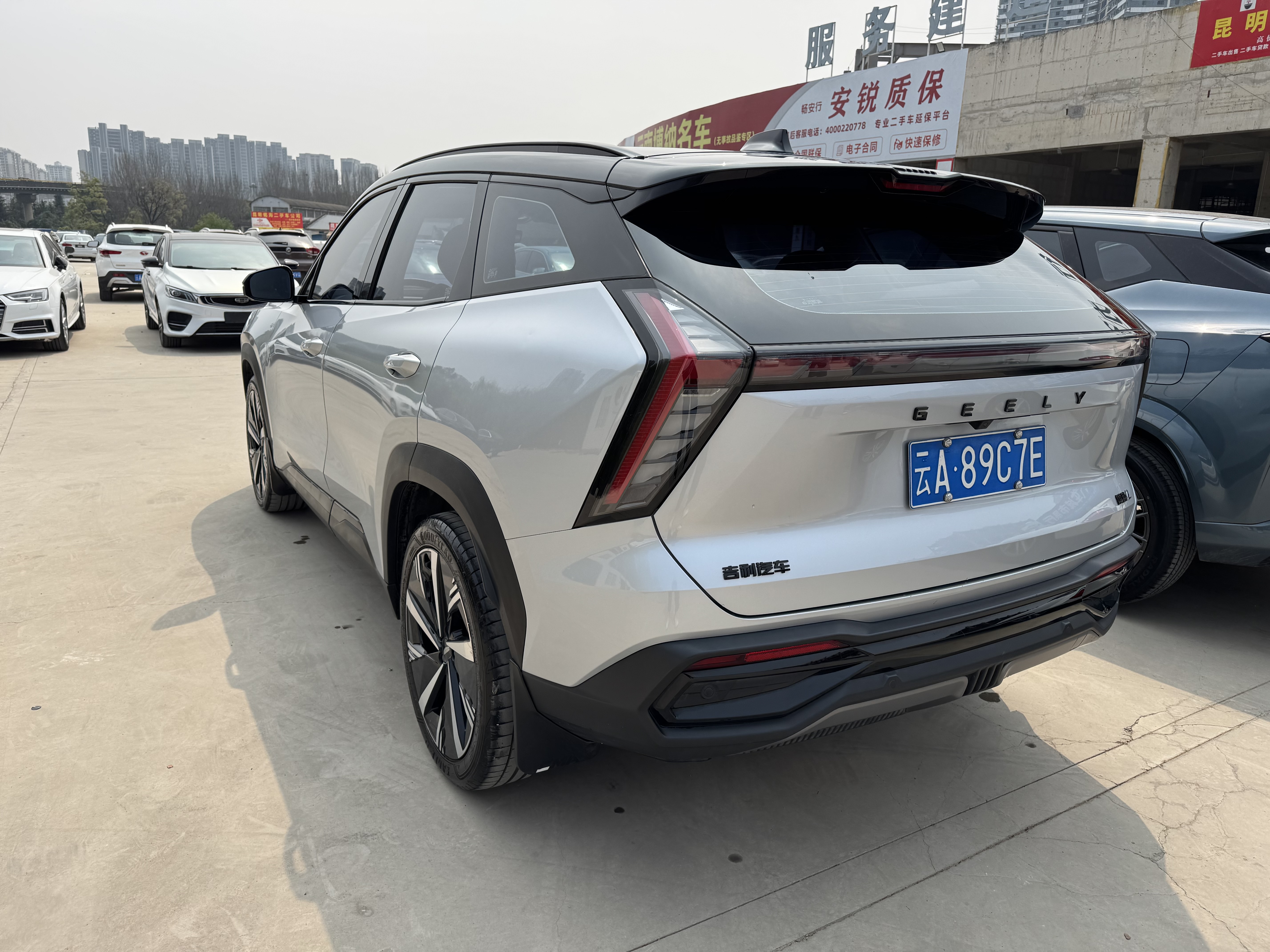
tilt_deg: -12.6
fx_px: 881
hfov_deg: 71.6
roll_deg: -2.4
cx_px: 635
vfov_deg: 56.8
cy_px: 476
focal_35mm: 24
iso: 80
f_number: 1.78
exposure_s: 1/4049
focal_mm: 6.76
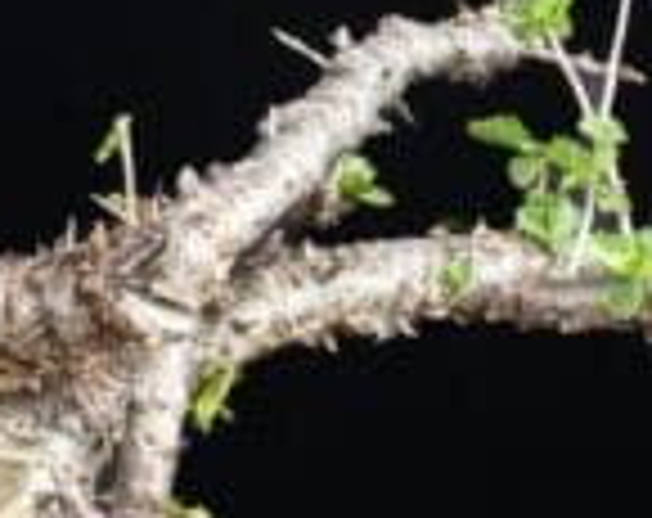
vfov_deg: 8.4
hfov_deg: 10.6
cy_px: 284
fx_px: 3500
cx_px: 210
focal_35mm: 182
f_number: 32
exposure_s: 5
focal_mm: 60
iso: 100
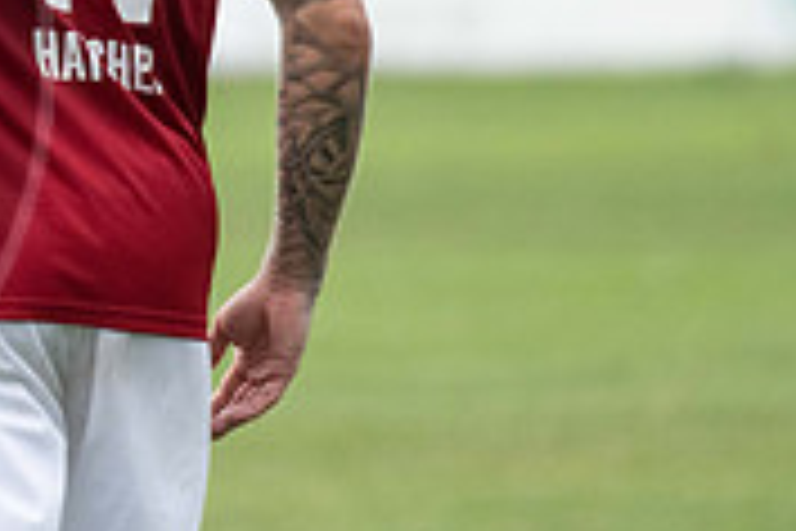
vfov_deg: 1.0
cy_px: -115
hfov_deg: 1.4
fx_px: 31661
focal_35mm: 1432
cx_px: -339
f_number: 5.6
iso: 1600
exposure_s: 1/1600
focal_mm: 360
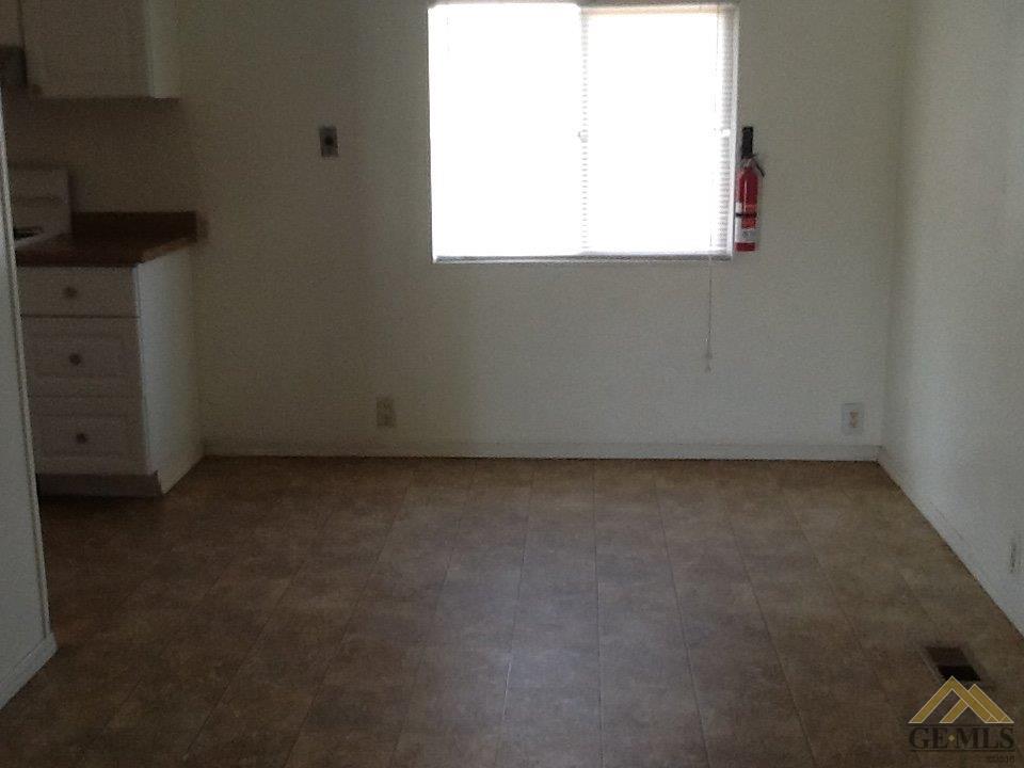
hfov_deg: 42.9
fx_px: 1302
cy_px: 384
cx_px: 512
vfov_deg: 32.9
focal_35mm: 44
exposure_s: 1/30
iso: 64
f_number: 2.4
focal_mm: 2.03
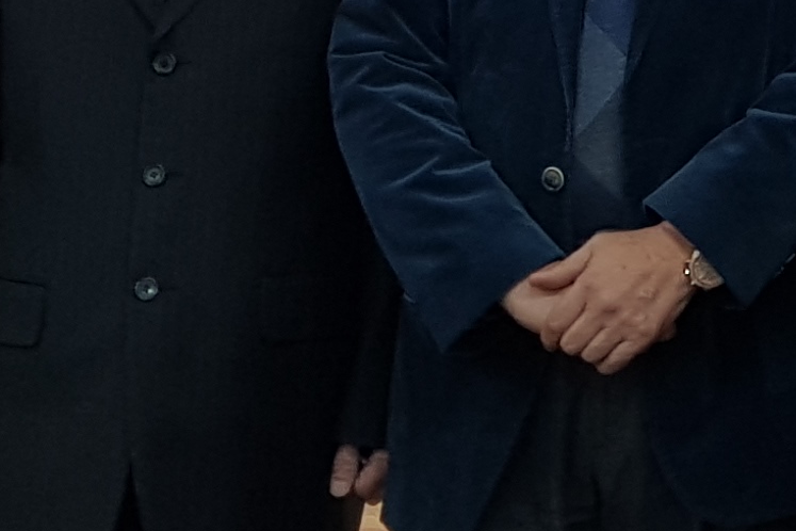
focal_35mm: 146
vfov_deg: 8.8
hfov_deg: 12.9
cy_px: -599
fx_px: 3228
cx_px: 1372
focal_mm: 4.2
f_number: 1.7
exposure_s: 1/60
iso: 50
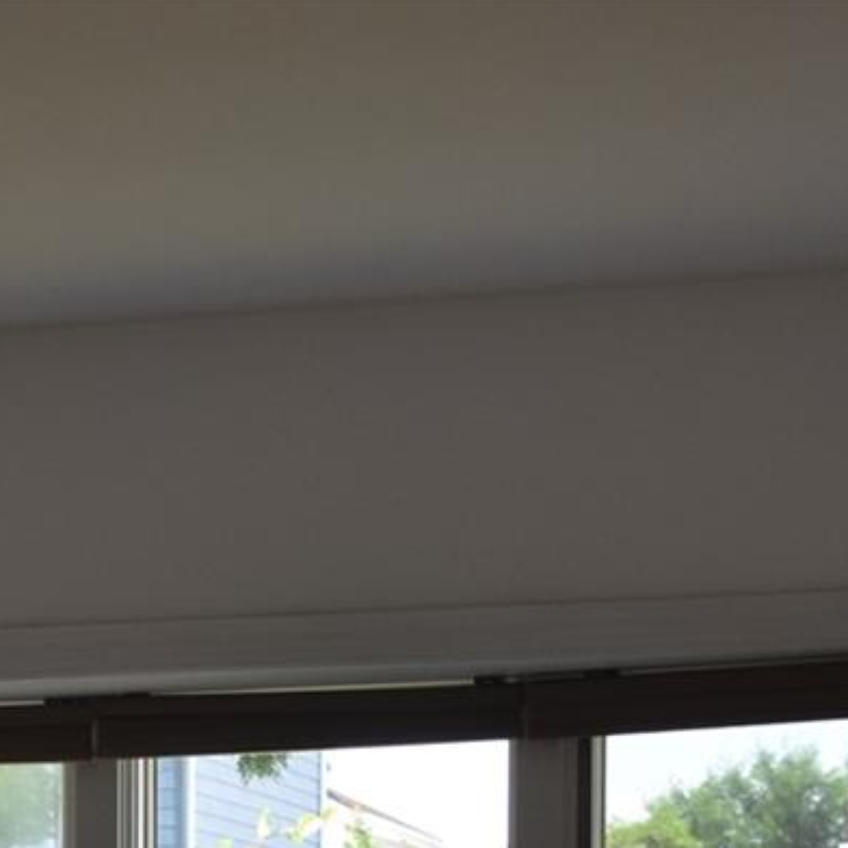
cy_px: 1468
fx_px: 4247
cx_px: -666
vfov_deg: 10.8
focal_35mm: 153
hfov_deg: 10.7
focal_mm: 23
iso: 400
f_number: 5.6
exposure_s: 1/125
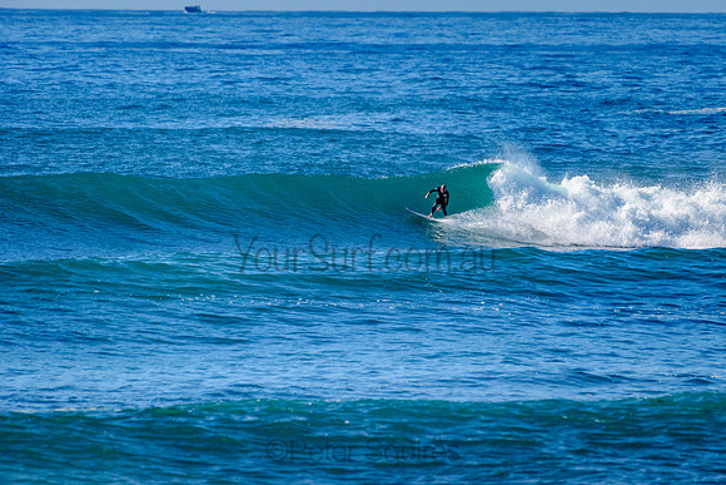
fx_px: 12369
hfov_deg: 3.4
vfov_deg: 2.2
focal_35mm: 613
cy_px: 207
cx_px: 445
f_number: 5.6
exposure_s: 1/2000
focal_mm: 500
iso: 200
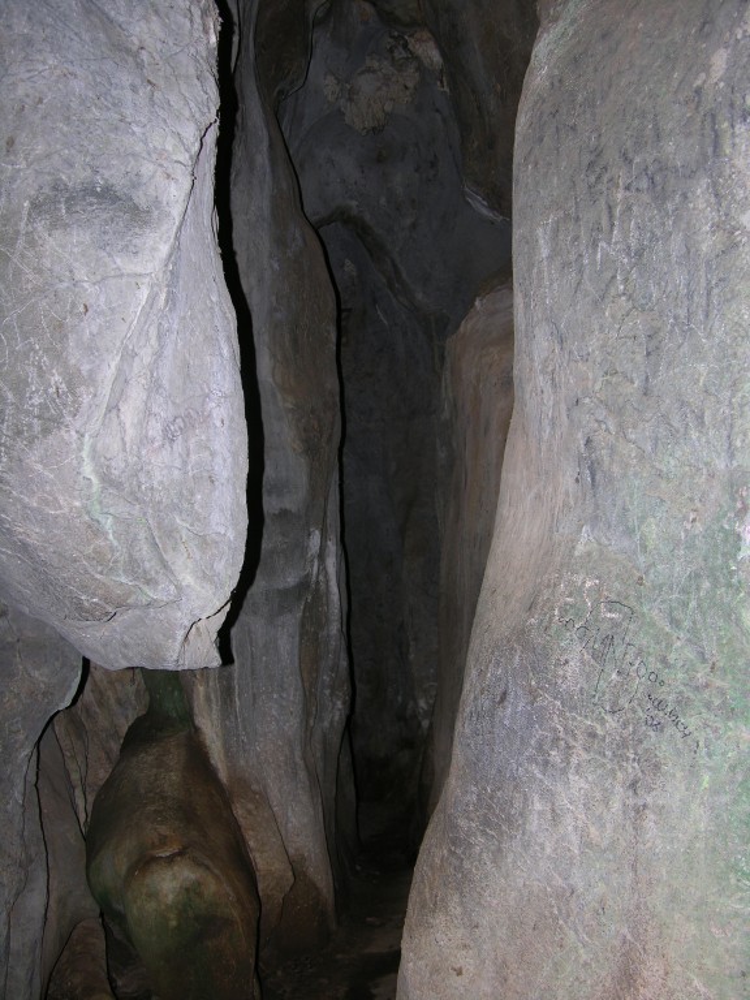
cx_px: 375
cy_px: 500
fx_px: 1011
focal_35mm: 35
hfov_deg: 40.7
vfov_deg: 52.6
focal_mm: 8.9
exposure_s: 1/60.1
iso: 50
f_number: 2.8
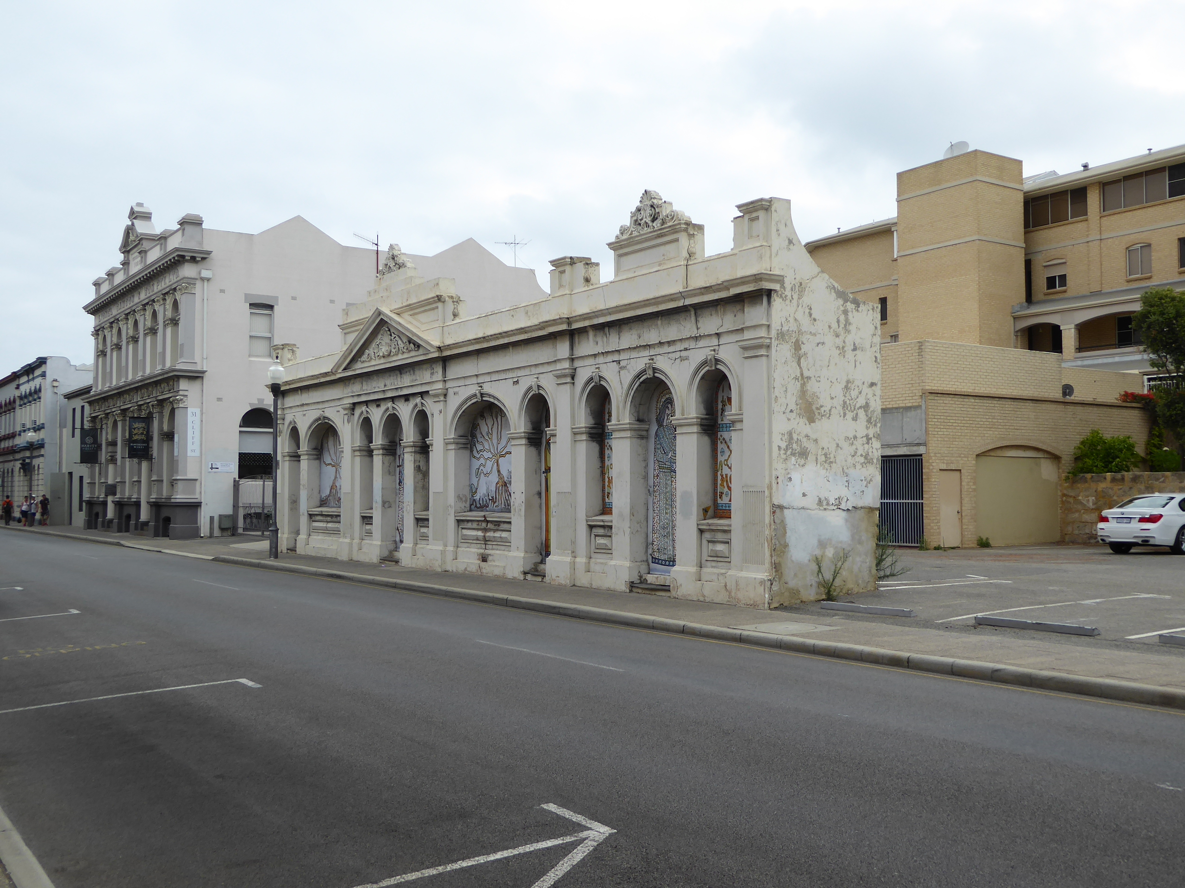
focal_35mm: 36
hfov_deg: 51.4
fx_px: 1232
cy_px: 444
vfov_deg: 39.7
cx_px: 592
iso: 80
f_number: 3.7
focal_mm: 6.3
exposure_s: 1/400
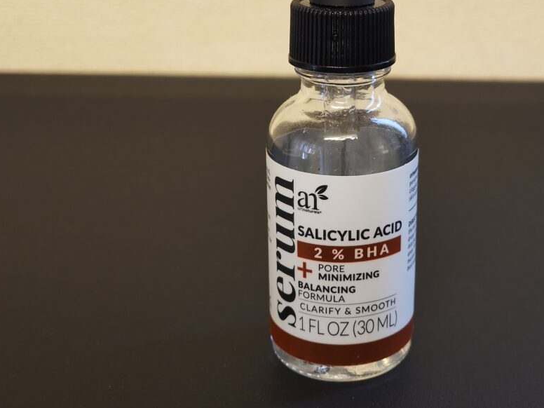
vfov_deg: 22.2
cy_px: 143
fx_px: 1037
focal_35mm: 66
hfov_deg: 29.3
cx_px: 344
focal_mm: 7.1
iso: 659
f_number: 2
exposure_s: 1/50
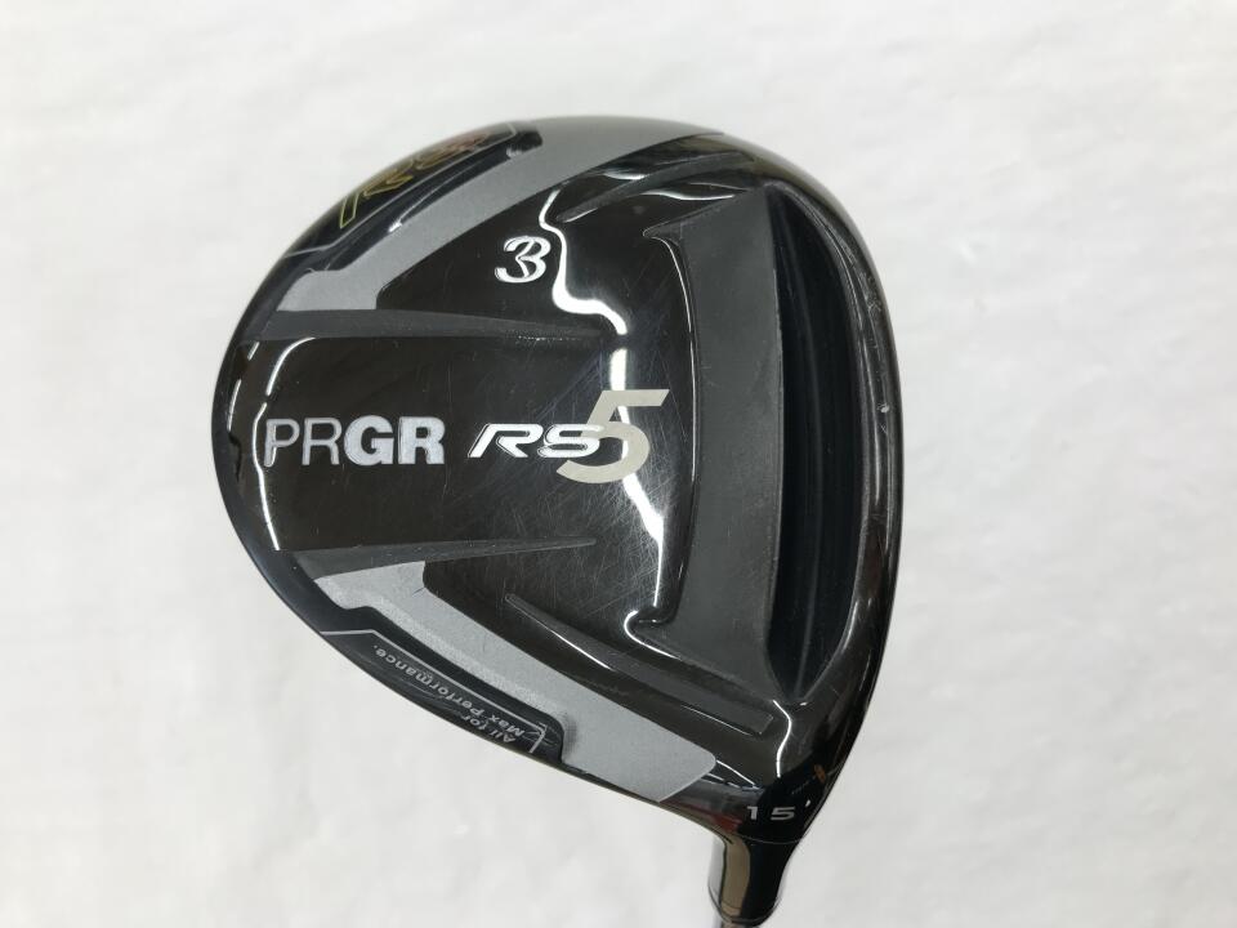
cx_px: 618
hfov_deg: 63.4
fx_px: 1001
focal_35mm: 28
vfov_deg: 49.7
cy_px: 464
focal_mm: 3.99
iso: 32
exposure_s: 1/100
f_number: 1.8
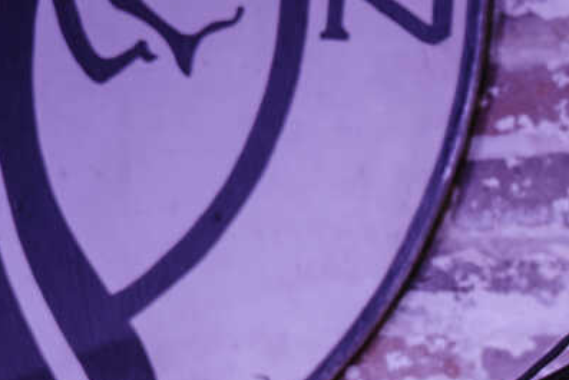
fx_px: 7131
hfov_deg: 4.4
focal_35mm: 451
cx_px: 1557
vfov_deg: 3.0
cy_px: 916
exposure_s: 1/100
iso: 1000
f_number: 3.2
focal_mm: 70
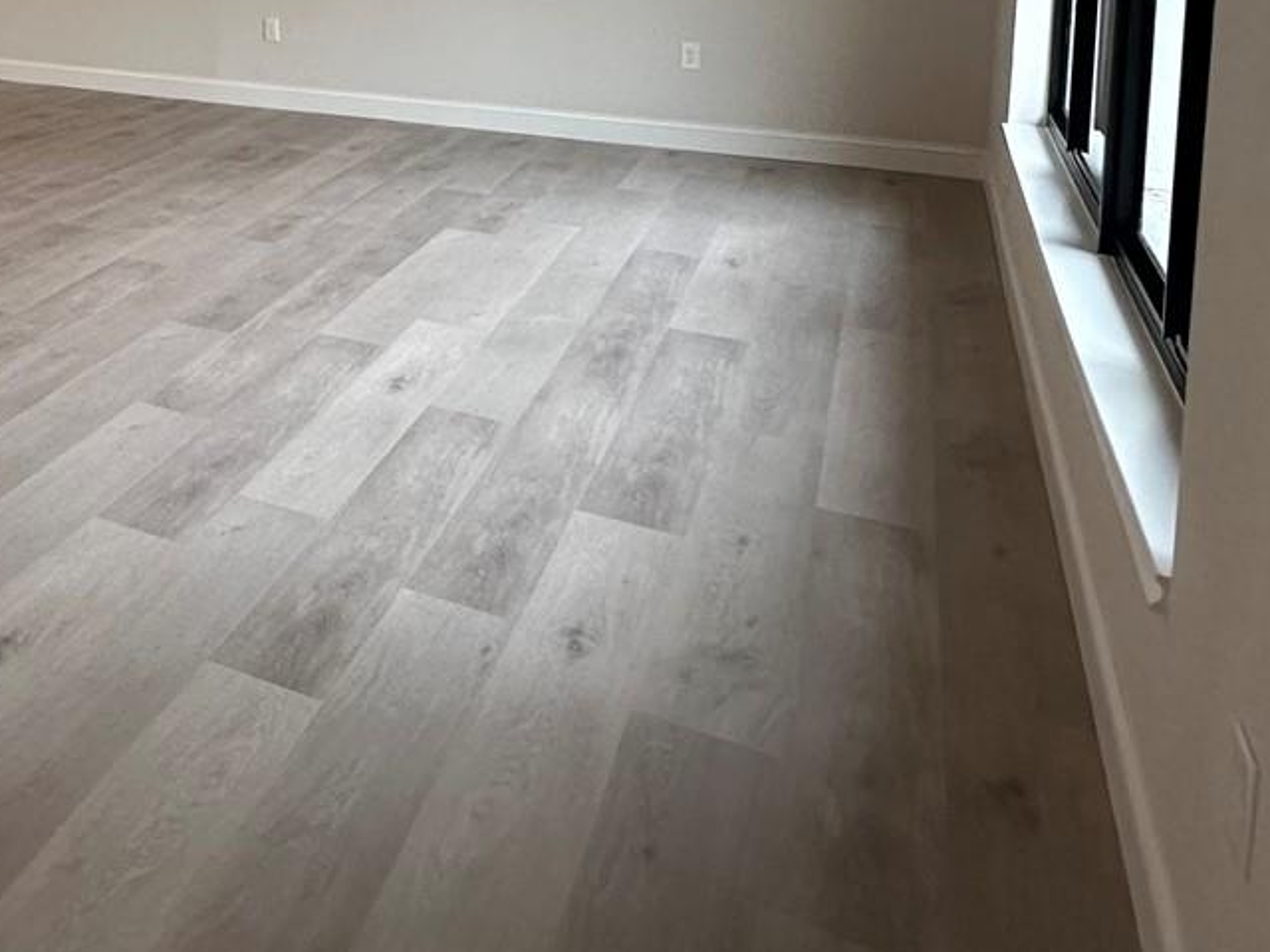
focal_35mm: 35
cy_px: -4
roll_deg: +1.0
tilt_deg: -5.9
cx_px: 129
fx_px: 1284
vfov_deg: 36.5
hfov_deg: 47.4
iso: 320
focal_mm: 2.22
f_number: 2.2
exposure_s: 1/120
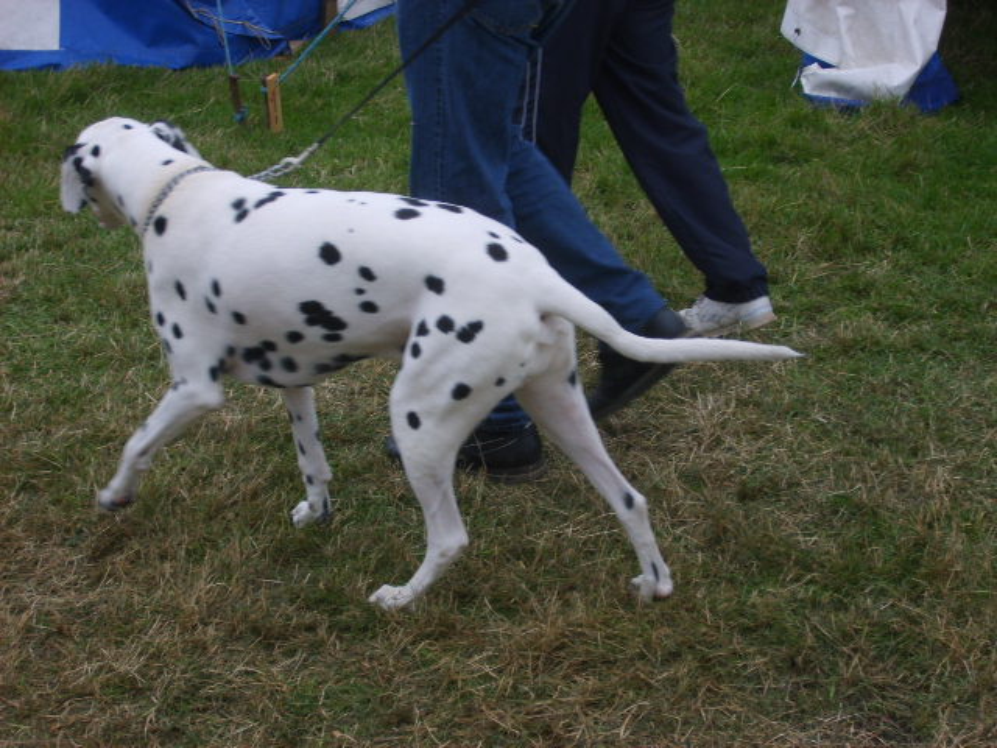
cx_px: 498
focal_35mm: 61
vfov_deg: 24.0
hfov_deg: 31.7
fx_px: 1757
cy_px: 374
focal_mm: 10.3
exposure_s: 1/180
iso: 50
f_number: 3.6
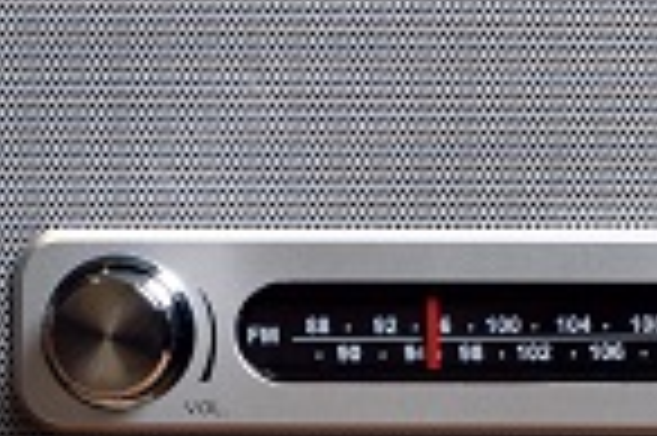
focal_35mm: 315
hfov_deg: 6.4
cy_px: 52
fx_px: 5742
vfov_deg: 4.3
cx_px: 1125
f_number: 14
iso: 100
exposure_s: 1/10
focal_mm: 46
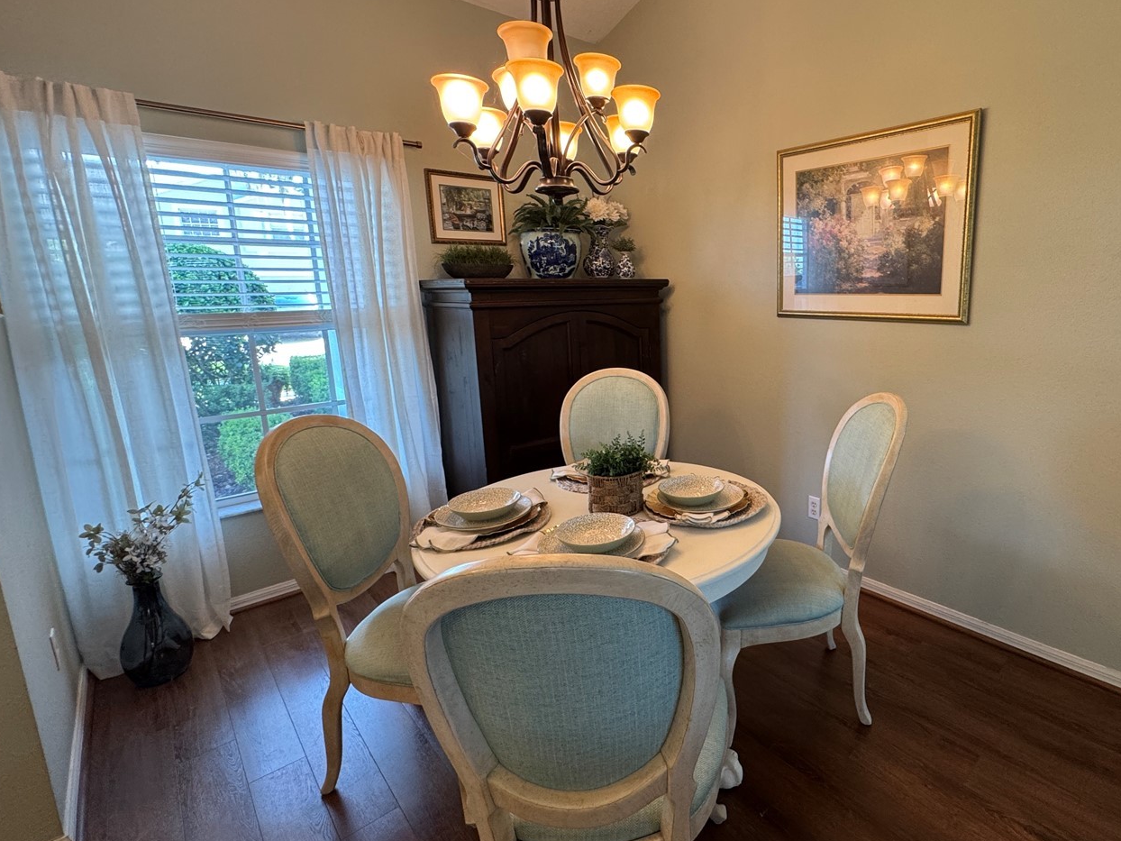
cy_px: 392
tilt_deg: -11.0
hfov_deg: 85.8
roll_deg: +0.7
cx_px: 711
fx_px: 583
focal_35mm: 18
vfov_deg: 71.5
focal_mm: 2.22
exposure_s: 1/60
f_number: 2.2
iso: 200
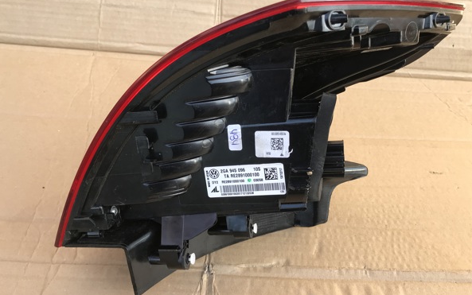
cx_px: 236
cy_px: 153
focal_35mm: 32
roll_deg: -6.0
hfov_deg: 59.6
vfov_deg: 39.4
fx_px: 412
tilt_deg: -40.4
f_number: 1.8
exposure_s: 1/106
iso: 20
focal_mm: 3.99
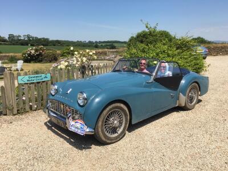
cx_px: 114
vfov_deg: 48.2
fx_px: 191
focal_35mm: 29
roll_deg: +0.0
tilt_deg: -10.9
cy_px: 86
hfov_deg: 61.7
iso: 25
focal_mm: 4.15
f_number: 2.2
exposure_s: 1/1748
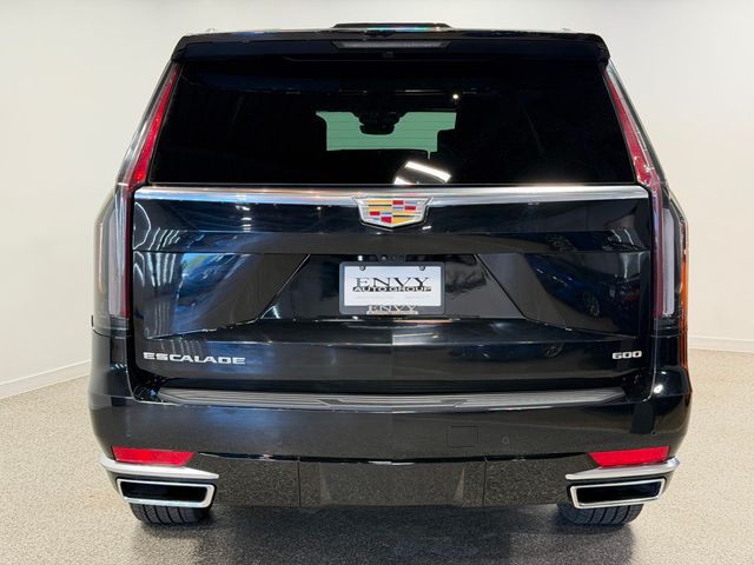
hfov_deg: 39.7
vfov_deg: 30.3
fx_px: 1046
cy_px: 282
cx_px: 377
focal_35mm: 48
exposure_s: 1/120
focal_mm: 6.76
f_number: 1.78
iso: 125
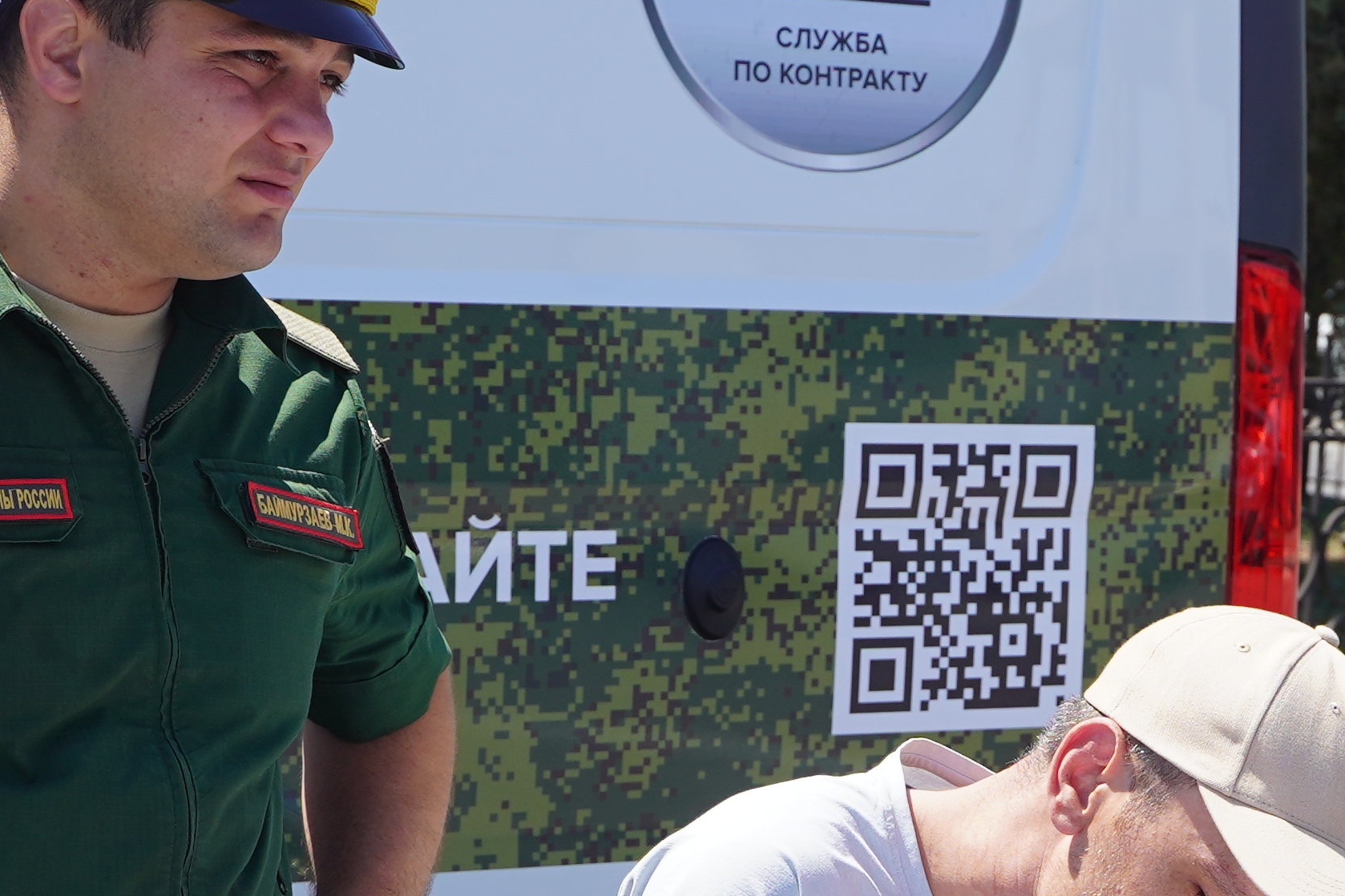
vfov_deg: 11.5
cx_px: 996
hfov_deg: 17.3
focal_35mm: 118
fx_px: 4409
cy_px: 802
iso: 100
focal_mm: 33
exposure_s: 1/400
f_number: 5.6
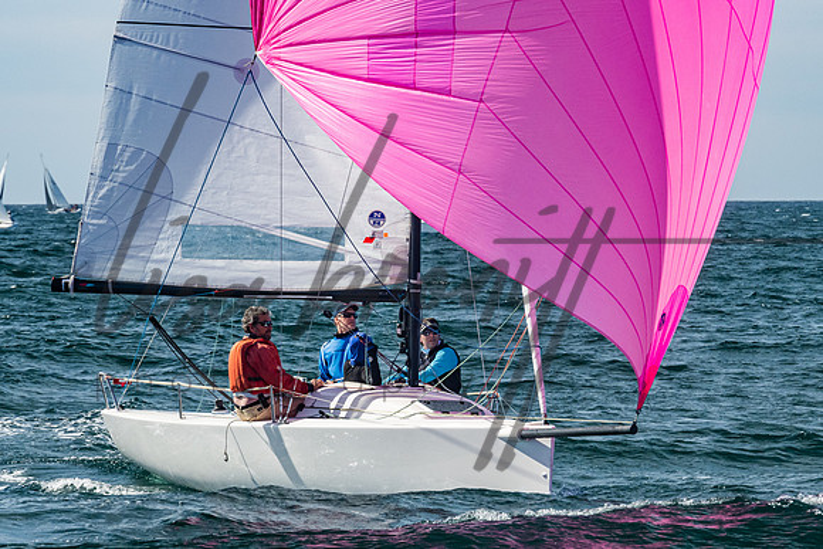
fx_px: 6772
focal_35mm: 296
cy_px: 266
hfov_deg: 7.0
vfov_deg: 4.6
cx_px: 508
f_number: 10
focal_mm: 165
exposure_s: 1/500
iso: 400
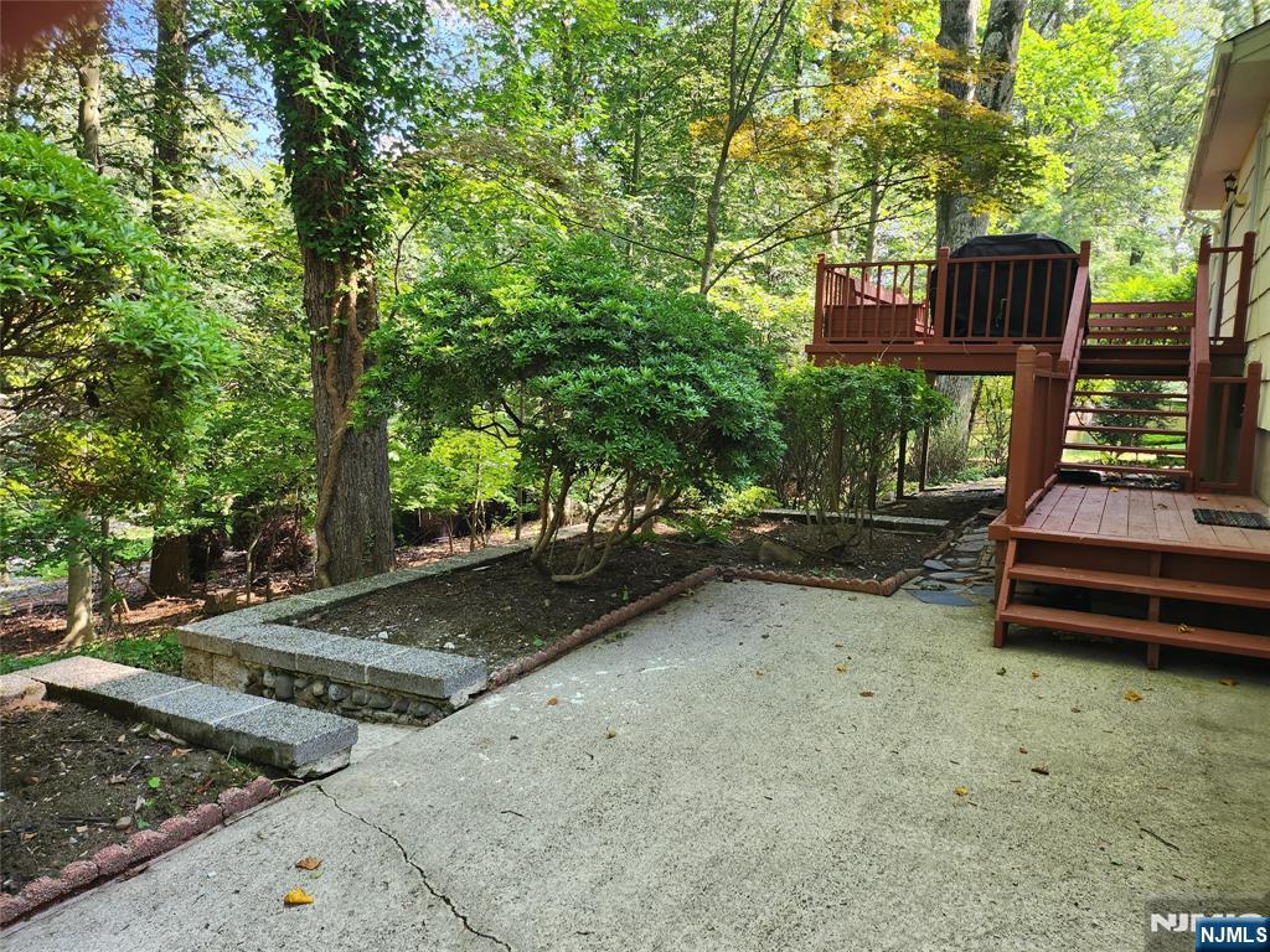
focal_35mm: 24
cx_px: 635
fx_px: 881
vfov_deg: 56.8
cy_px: 476
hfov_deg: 71.6
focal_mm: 5
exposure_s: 1/180
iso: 100
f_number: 1.8
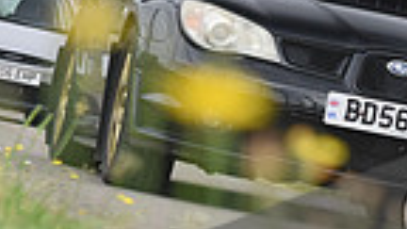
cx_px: 673
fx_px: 2828
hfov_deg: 8.0
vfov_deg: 4.6
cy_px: 219
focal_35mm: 262
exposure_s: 1/1000
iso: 1250
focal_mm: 62
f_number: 5.6
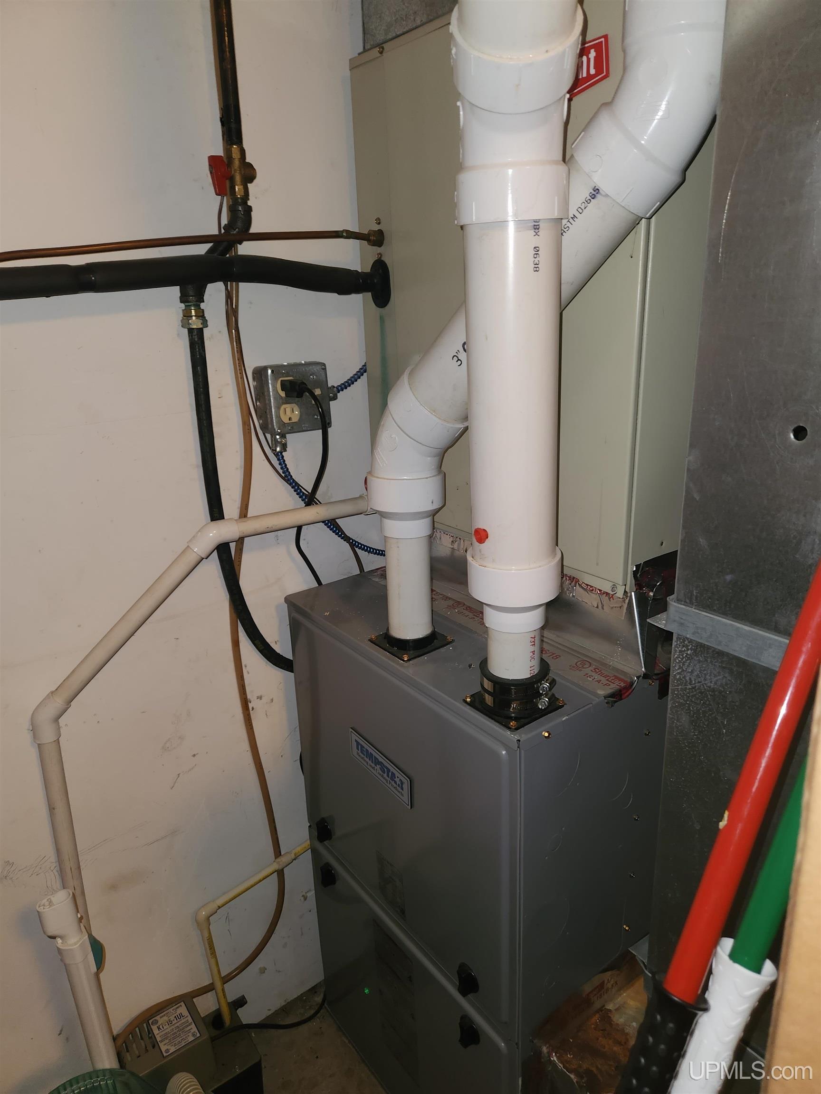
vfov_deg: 73.9
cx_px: 410
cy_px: 547
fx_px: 727
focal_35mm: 23
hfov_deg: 58.9
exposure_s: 1/10
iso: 160
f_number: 1.8
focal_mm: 5.4
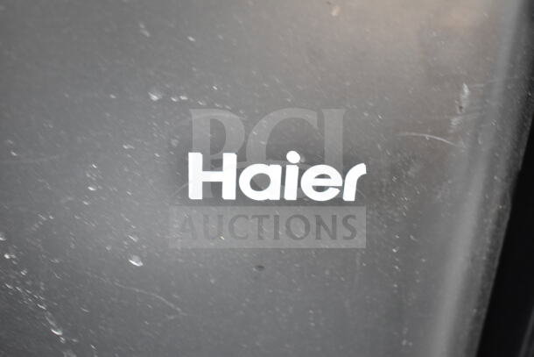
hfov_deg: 42.3
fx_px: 690
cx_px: 267
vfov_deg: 29.0
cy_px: 178
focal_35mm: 46
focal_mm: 31
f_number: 4.2
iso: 1600
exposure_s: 1/60
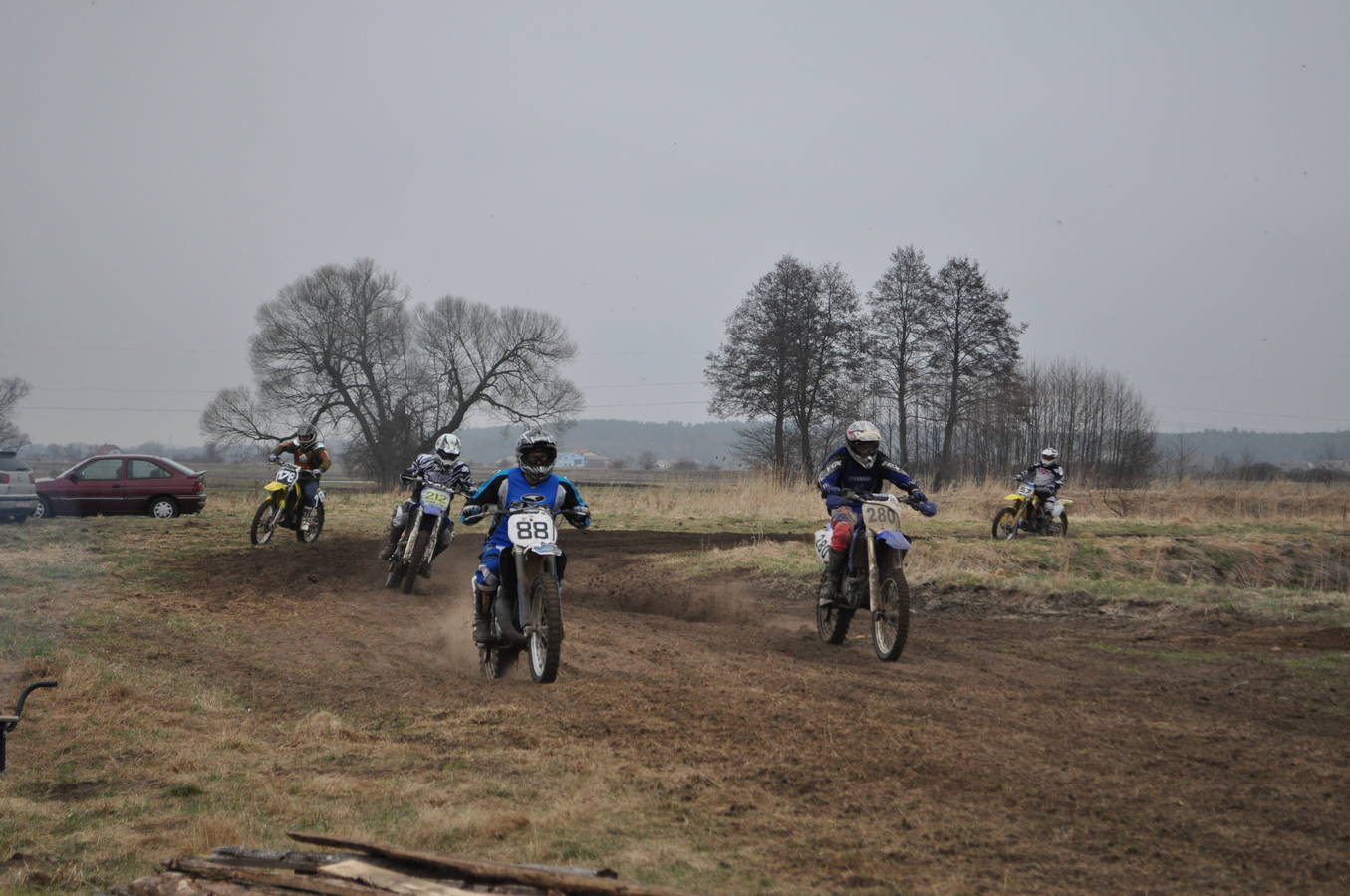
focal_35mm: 82
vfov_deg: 16.5
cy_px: 448
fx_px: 3090
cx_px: 675
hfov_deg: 24.6
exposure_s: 1/800
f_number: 5.6
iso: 800
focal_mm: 55
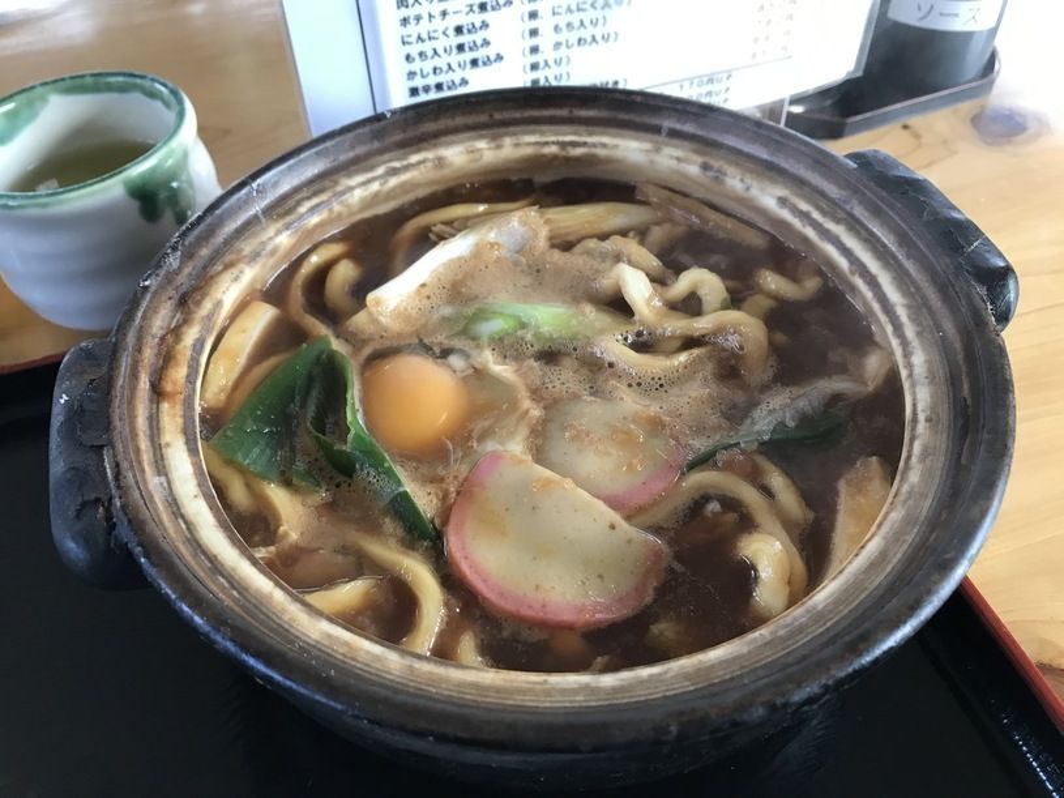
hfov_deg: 63.5
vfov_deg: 49.7
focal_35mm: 28
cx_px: 532
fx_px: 861
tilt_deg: -48.7
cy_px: 399
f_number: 1.8
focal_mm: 3.99
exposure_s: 1/30
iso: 40
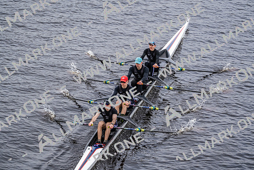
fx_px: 1369
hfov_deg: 10.6
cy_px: 85
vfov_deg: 7.1
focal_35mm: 194
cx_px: 127
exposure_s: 1/2000
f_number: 2.8
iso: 400
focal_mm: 194
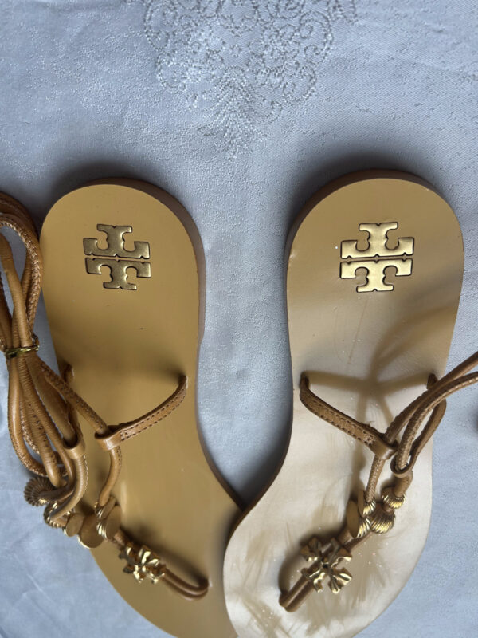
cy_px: 319
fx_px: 479
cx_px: 239
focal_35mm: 26
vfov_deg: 67.3
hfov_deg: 53.1
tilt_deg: -62.9
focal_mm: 5.7
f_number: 1.5
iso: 50
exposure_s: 1/294
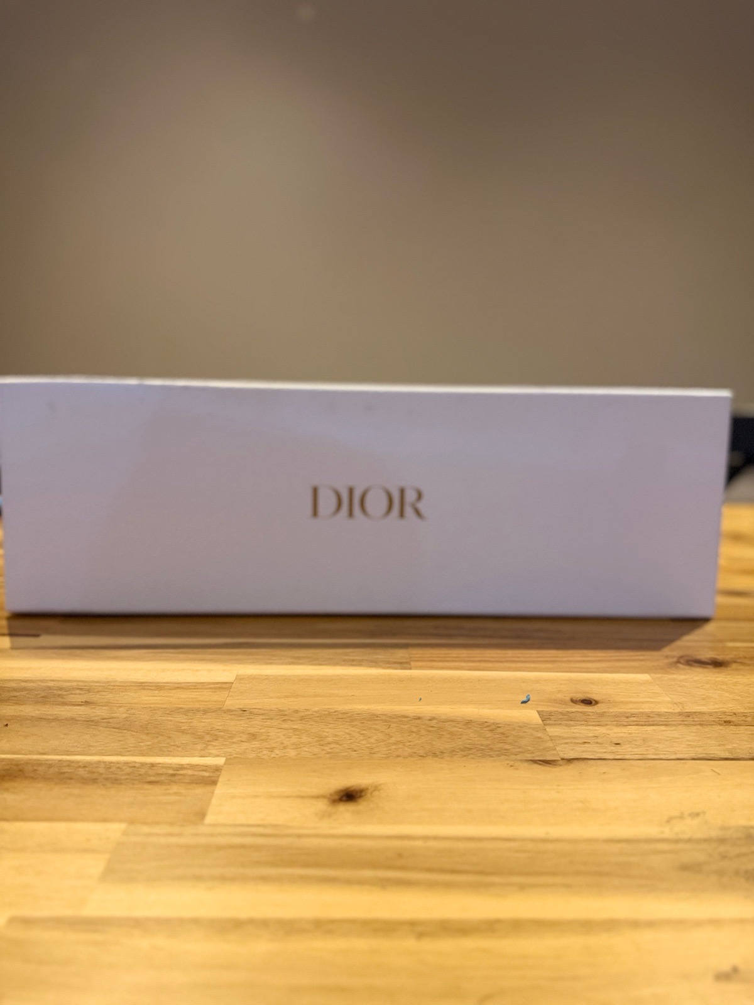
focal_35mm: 24
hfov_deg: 56.8
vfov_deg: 71.6
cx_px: 377
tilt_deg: -10.4
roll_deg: -1.9
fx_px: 697
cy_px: 502
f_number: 1.78
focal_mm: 6.76
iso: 800
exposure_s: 1/50
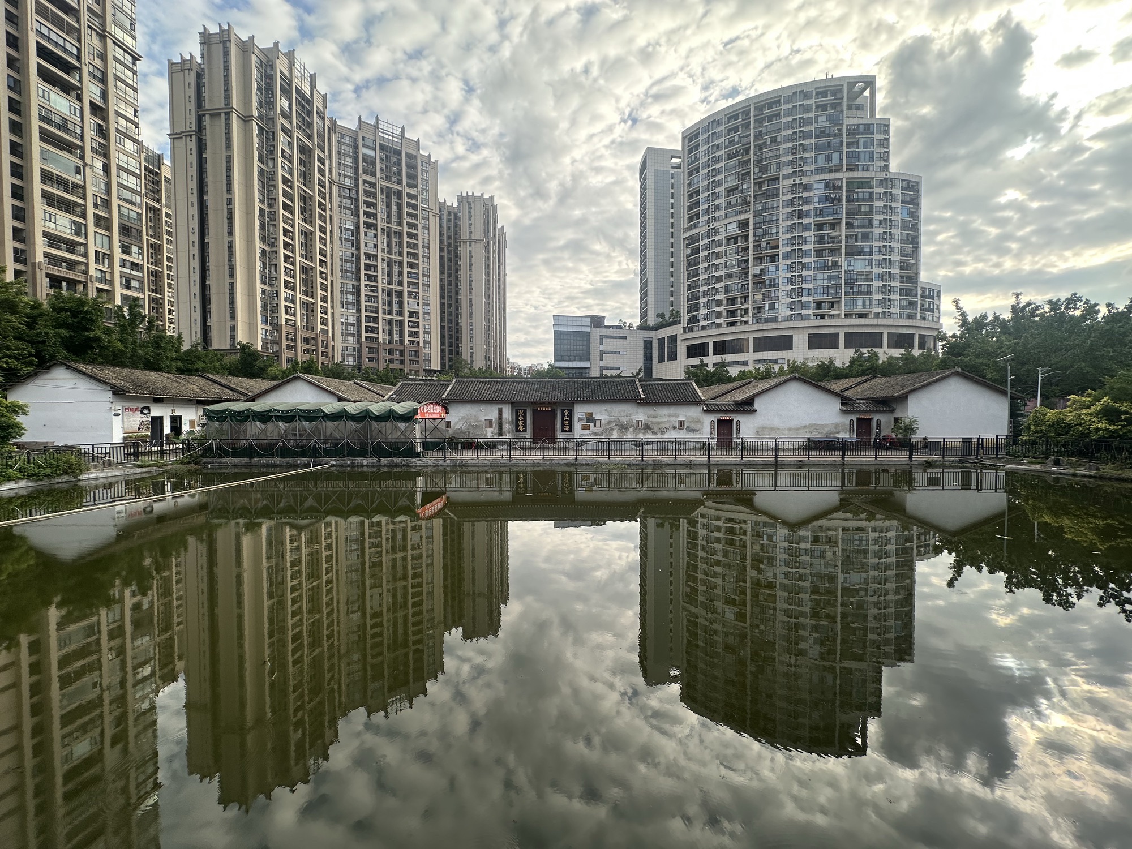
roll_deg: +0.2
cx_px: 566
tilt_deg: -1.4
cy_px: 424
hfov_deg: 102.1
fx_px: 458
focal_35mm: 14
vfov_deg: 85.7
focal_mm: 2.22
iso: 40
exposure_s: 1/550
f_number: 2.2
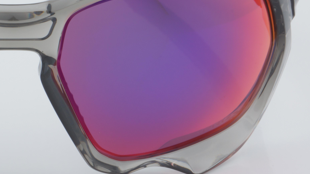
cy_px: 69
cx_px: 10
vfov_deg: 8.0
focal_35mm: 152
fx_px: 1249
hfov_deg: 14.0
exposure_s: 1/4
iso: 100
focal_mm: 50
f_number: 32
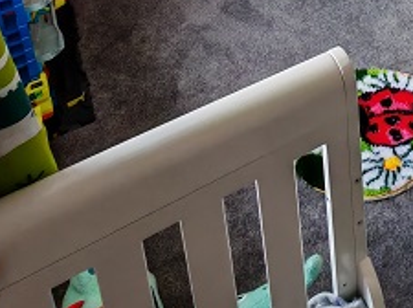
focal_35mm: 57
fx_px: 679
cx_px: 424
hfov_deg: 31.1
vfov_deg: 19.5
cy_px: -238
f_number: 2.2
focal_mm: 1.96
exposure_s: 1/50
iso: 200
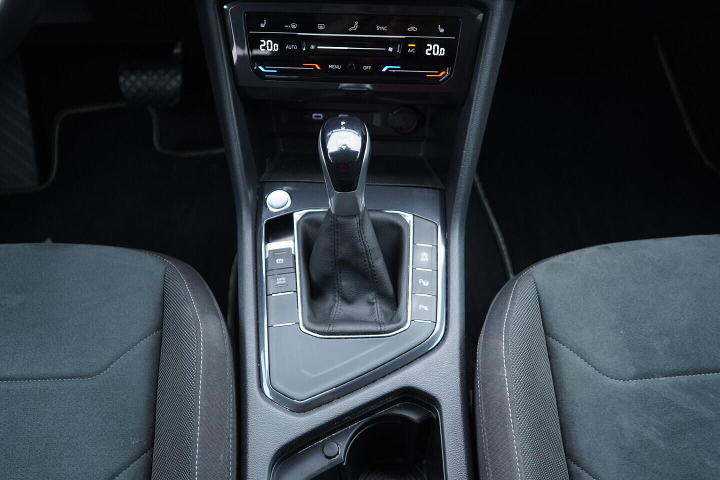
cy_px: 240
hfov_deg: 53.1
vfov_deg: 36.9
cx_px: 360
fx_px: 720
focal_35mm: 36
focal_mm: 24
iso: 500
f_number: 2.8
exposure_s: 1/40
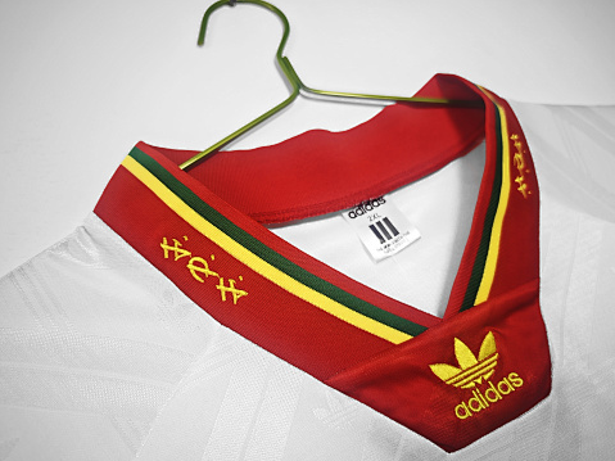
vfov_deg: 56.8
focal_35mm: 24
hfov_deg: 71.6
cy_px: 237
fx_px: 426
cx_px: 309
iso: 108
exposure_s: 1/120
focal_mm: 8.67
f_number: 1.75
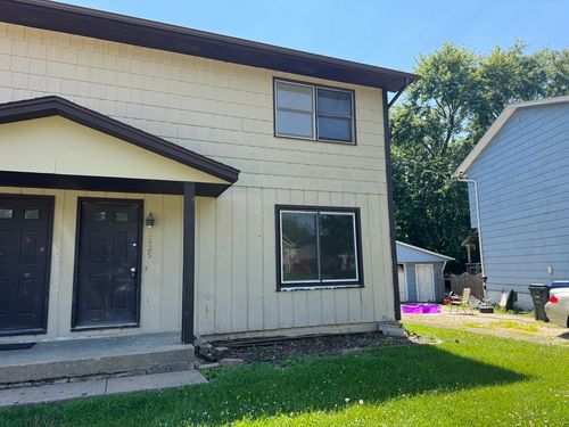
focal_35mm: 24
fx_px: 394
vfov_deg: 56.8
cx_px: 284
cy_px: 214
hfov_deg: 71.6
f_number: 1.78
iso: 80
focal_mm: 6.76
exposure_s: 1/966
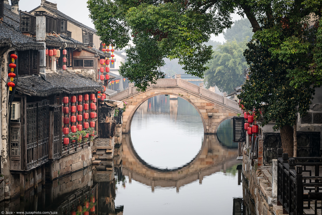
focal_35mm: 120
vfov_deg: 11.4
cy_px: 108
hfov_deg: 17.1
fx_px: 1073
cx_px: 161
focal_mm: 120
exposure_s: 1/2
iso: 100
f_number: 11
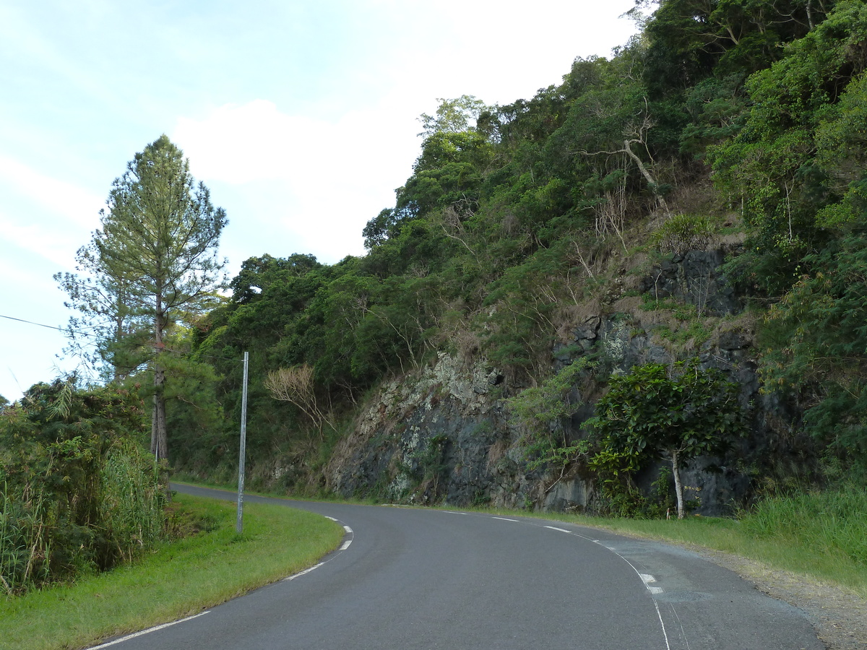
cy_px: 325
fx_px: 927
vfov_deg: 38.7
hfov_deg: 50.1
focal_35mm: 37
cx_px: 434
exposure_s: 1/125
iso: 125
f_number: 4
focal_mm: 6.1
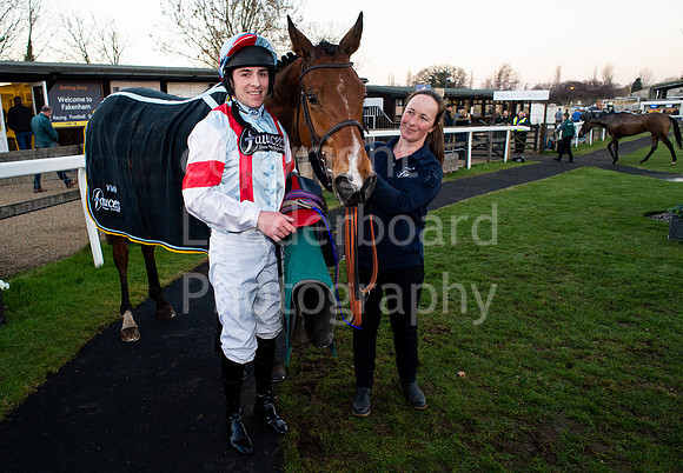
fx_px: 513
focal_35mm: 27
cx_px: 298
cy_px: 243
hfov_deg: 67.1
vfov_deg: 49.6
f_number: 6.3
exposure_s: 1/160
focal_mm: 24
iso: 2000
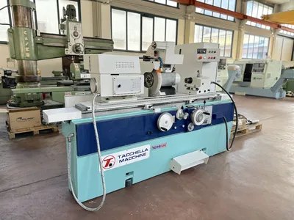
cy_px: 110
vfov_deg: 56.8
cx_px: 147
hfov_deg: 71.6
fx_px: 204
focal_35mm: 24
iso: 200
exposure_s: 1/121
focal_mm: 6.86
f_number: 1.78
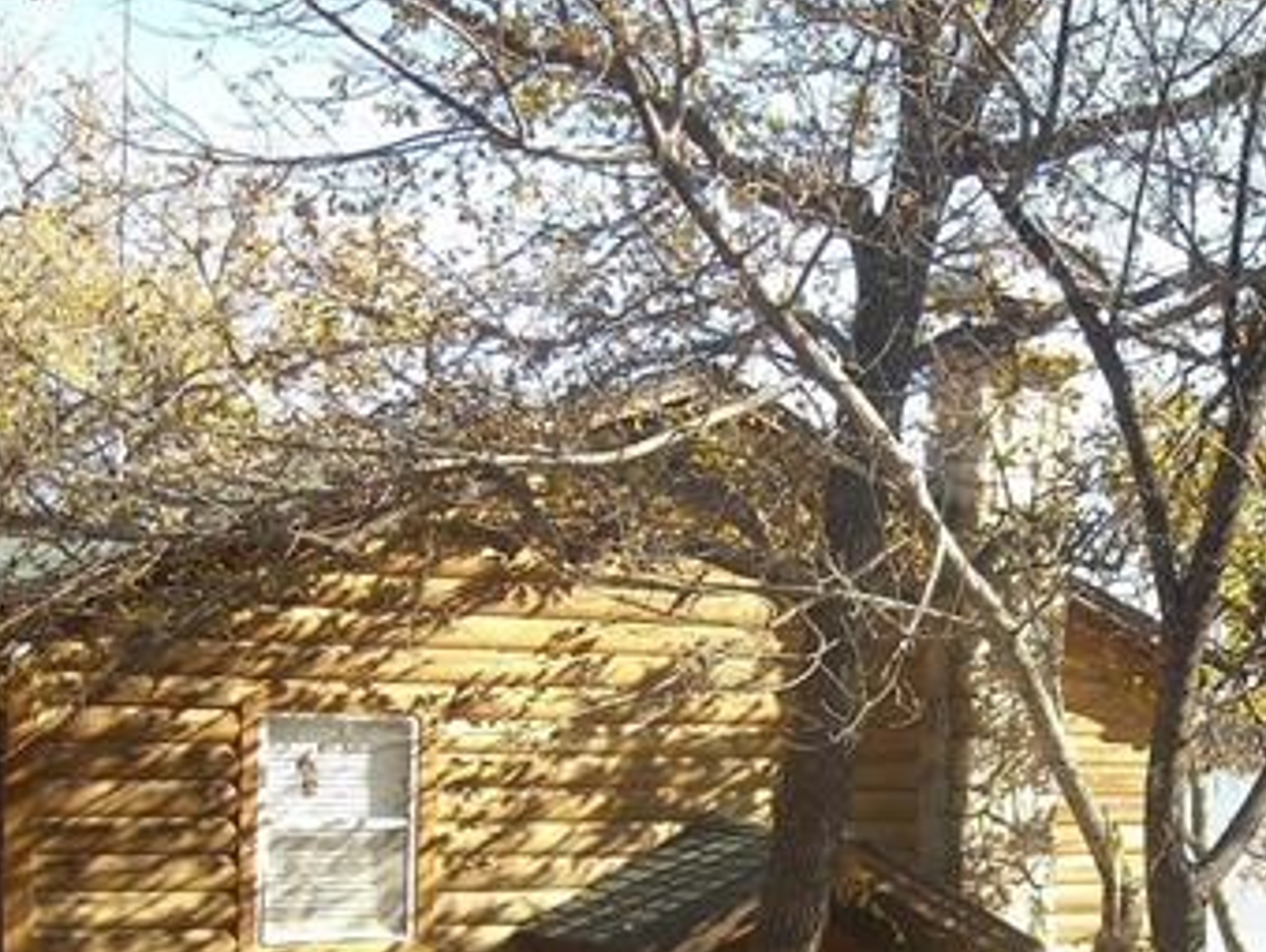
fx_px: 2416
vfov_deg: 21.8
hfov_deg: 29.0
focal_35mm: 66
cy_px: 847
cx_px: 915
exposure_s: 1/209
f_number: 2.8
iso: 64
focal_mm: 5.7
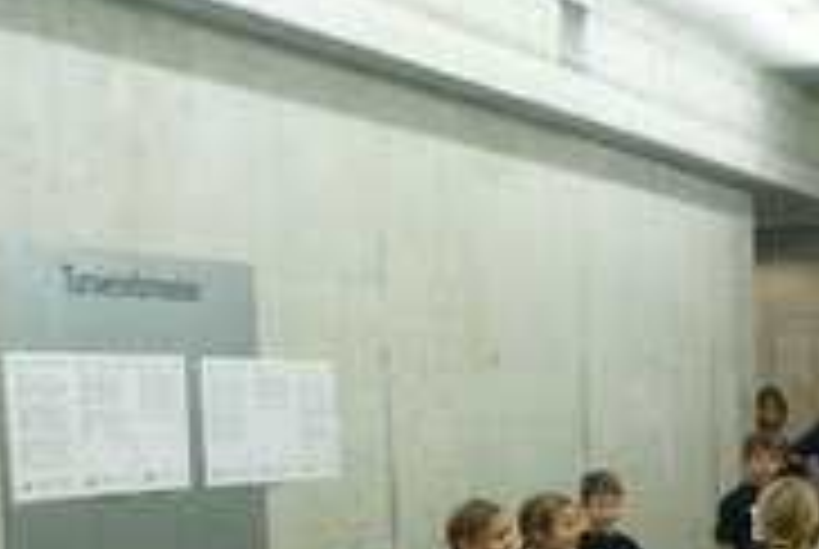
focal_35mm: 80
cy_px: 608
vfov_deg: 16.6
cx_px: 598
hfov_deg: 25.1
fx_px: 1823
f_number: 3.5
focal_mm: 18
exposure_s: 1/125
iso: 400
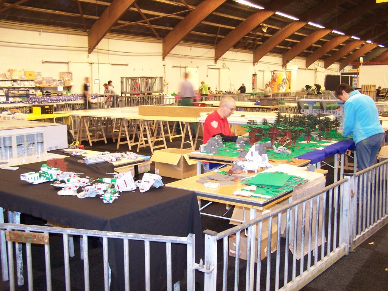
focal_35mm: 38
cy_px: 146
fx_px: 426
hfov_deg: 49.0
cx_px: 194
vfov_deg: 37.7
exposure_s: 1/4
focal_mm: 6.3
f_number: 2.8
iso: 140
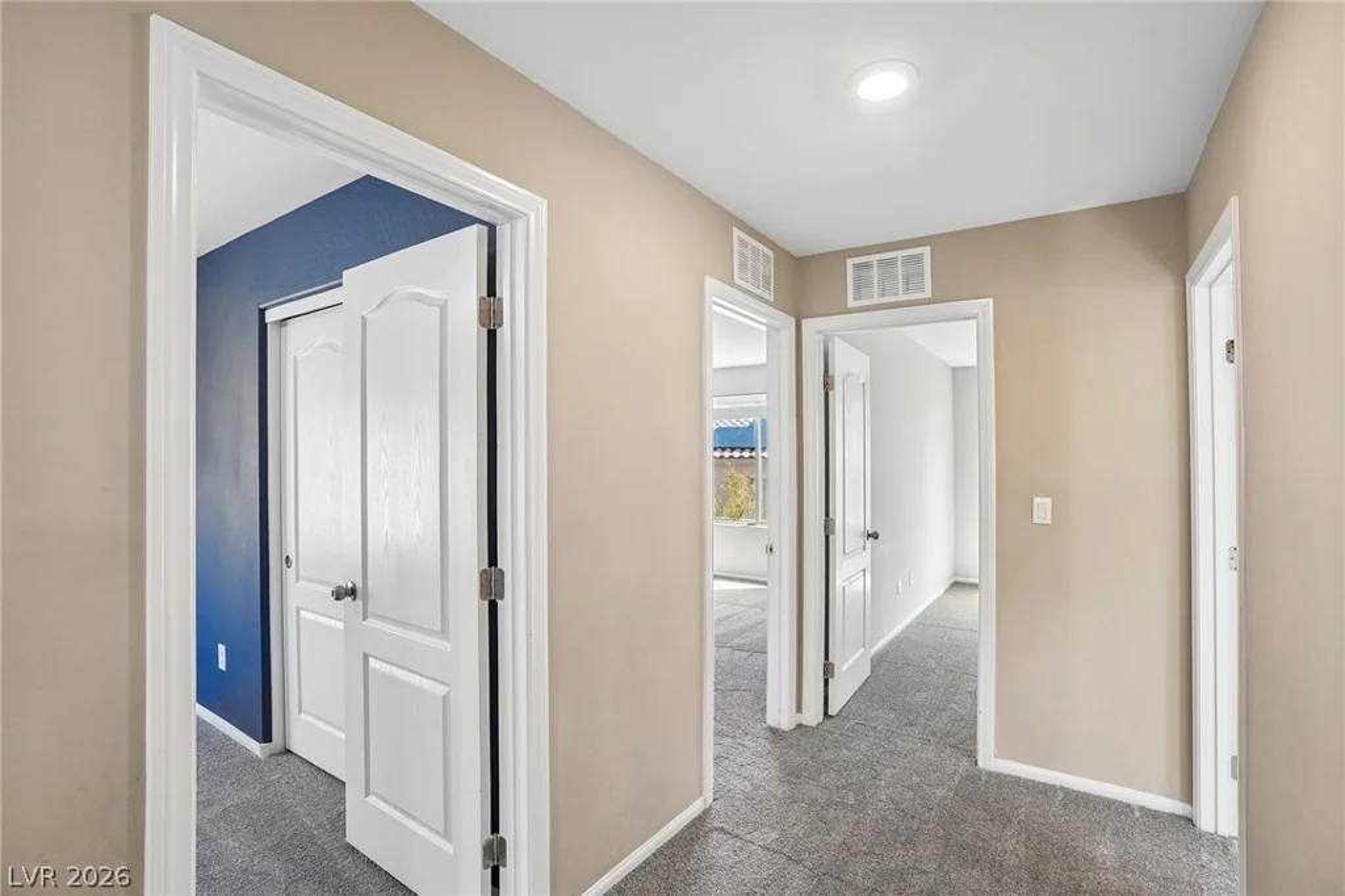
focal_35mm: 16
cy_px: 448
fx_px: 598
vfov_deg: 73.7
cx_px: 672
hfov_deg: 96.8
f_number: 8
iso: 400
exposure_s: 1/13
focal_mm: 16
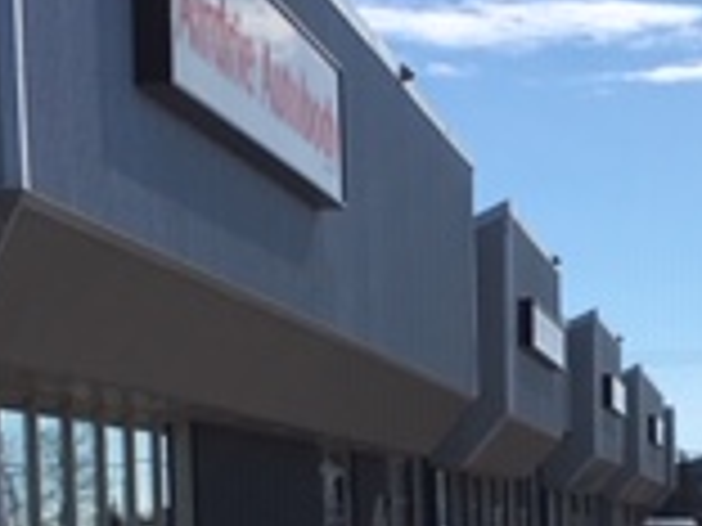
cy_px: 607
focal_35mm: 119
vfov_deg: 12.2
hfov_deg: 16.4
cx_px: 621
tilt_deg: +0.3
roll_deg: +1.6
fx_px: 2413
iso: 25
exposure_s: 1/5917
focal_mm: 4.15
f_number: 2.2
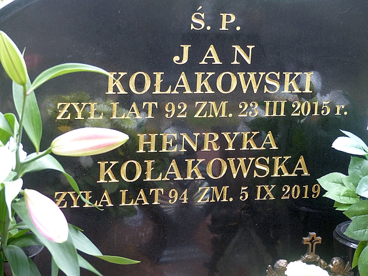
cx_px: 184
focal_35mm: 91
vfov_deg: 16.2
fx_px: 967
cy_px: 138
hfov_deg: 21.5
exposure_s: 1/60
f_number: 2.8
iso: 125
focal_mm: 16.4
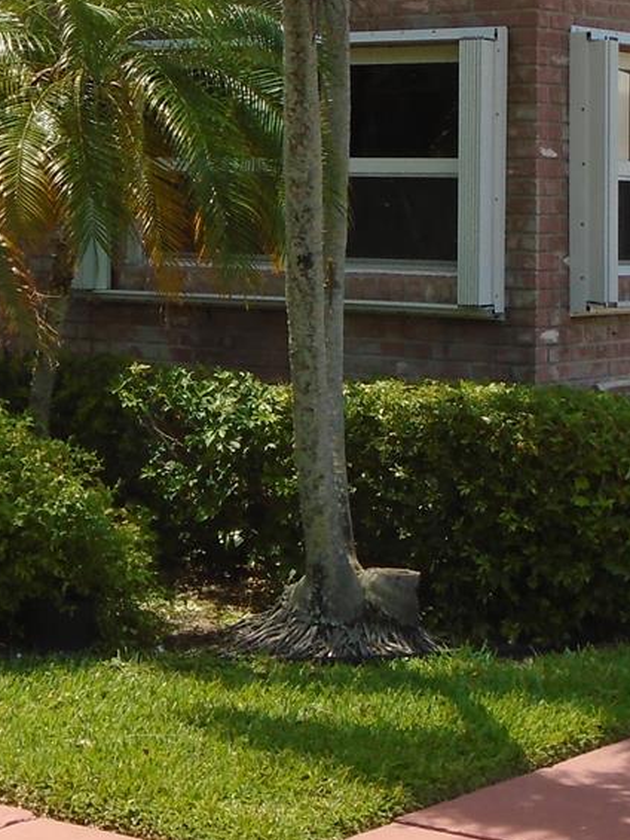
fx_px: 2474
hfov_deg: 14.5
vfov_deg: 19.0
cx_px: 238
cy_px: 123
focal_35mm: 102
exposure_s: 1/640
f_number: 3.8
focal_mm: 6.4
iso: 100
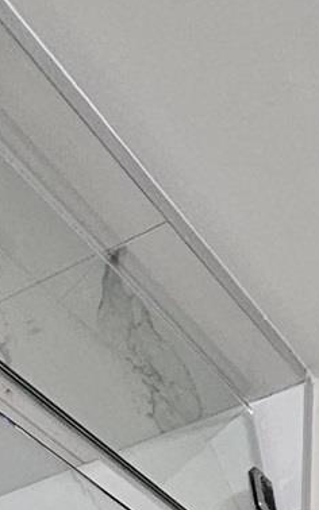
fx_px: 1169
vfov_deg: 13.8
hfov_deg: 14.7
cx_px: -118
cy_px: 1313
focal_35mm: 84
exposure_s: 1/60
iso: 80
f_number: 2.2
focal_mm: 2.2
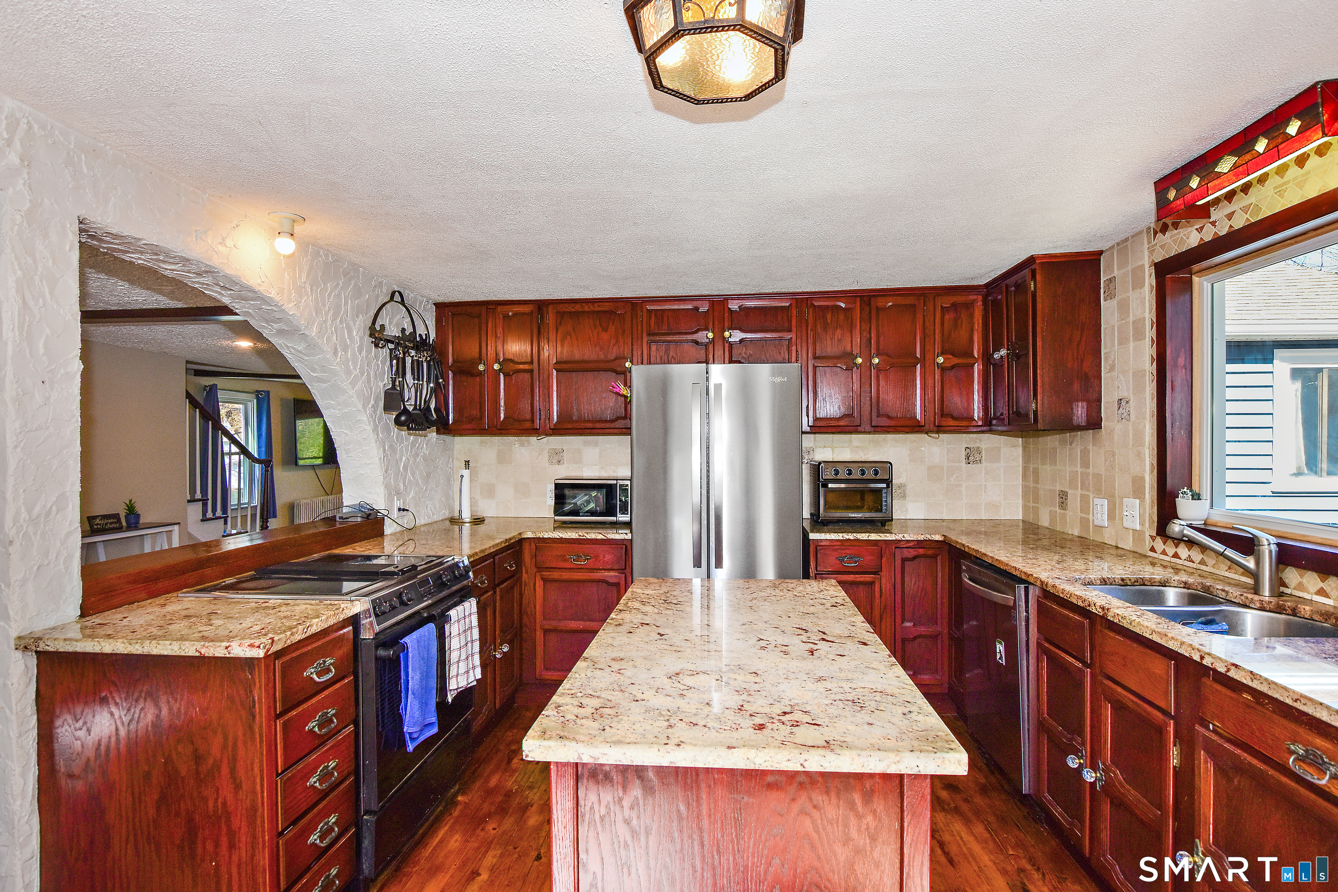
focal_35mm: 18
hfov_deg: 90.0
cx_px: 669
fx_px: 669
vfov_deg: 67.4
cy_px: 446
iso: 400
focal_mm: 12
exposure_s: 1/60
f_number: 8
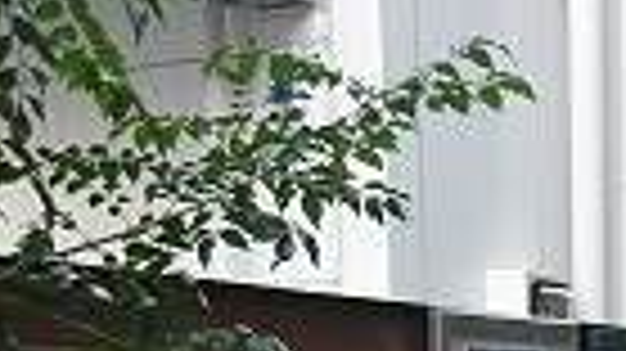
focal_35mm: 81
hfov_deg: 24.0
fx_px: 1344
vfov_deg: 13.1
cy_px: 686
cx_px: 734
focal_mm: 4.3
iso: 200
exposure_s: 1/60
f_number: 3.2
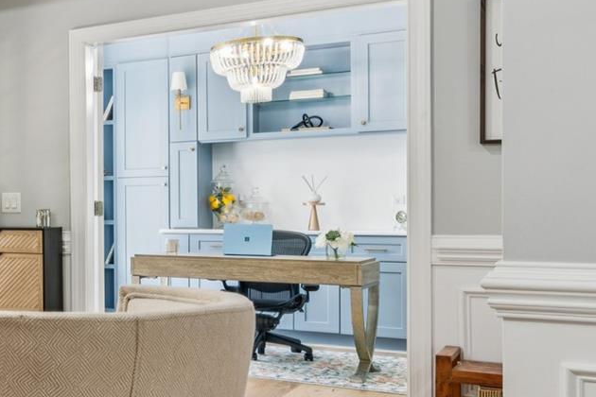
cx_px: -274
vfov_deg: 25.2
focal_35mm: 54
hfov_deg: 27.3
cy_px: 210
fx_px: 888
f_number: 13
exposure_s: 1/5
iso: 200
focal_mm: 16.5
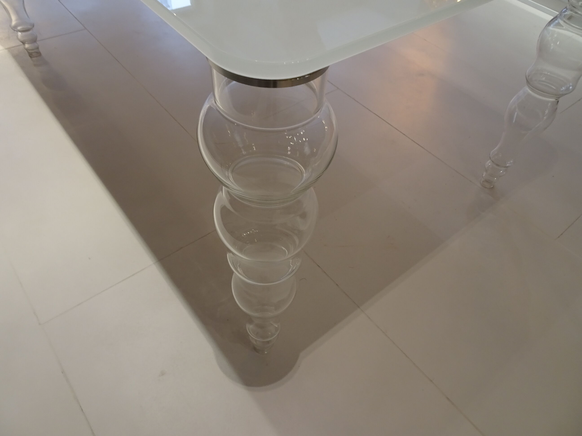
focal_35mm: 24
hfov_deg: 71.6
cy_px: 218
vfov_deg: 56.8
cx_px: 291
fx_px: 404
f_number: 3.5
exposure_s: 1/30
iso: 500
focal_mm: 4.1
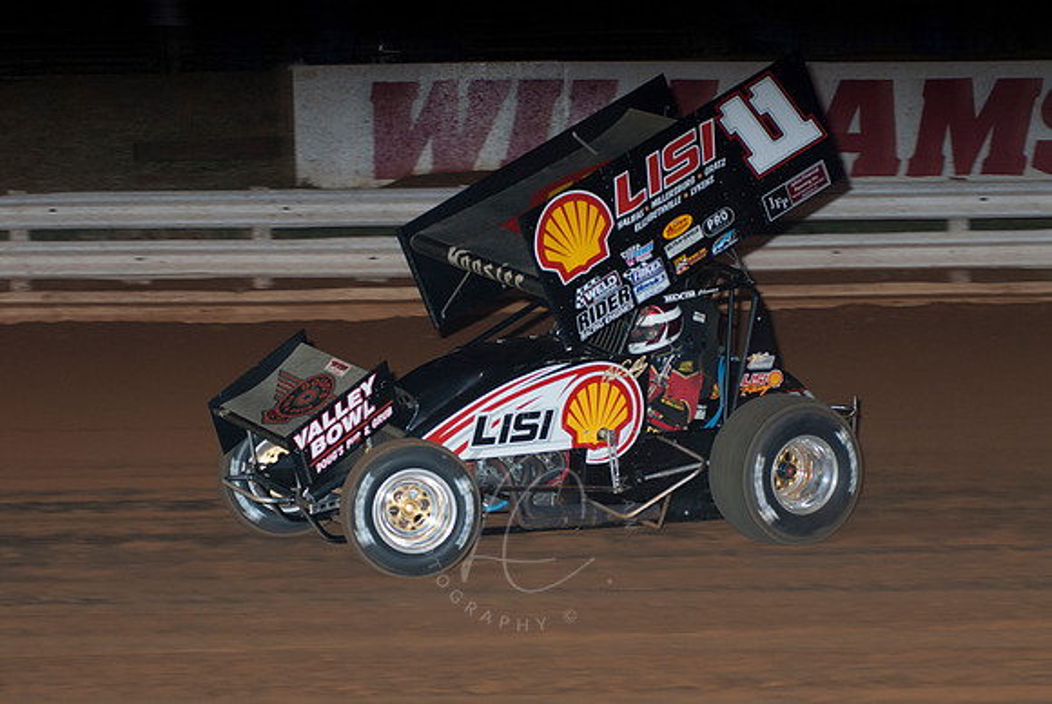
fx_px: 3510
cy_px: 352
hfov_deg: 17.0
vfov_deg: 11.4
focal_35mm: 120
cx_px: 526
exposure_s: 1/400
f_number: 4
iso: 200
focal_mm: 80
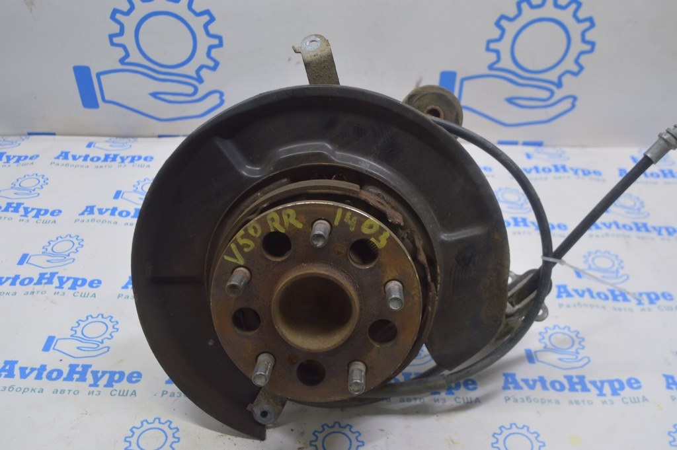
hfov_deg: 51.3
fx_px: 705
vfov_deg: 35.4
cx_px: 338
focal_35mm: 38
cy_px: 225
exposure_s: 1/20
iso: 400
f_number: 5.6
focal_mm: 25
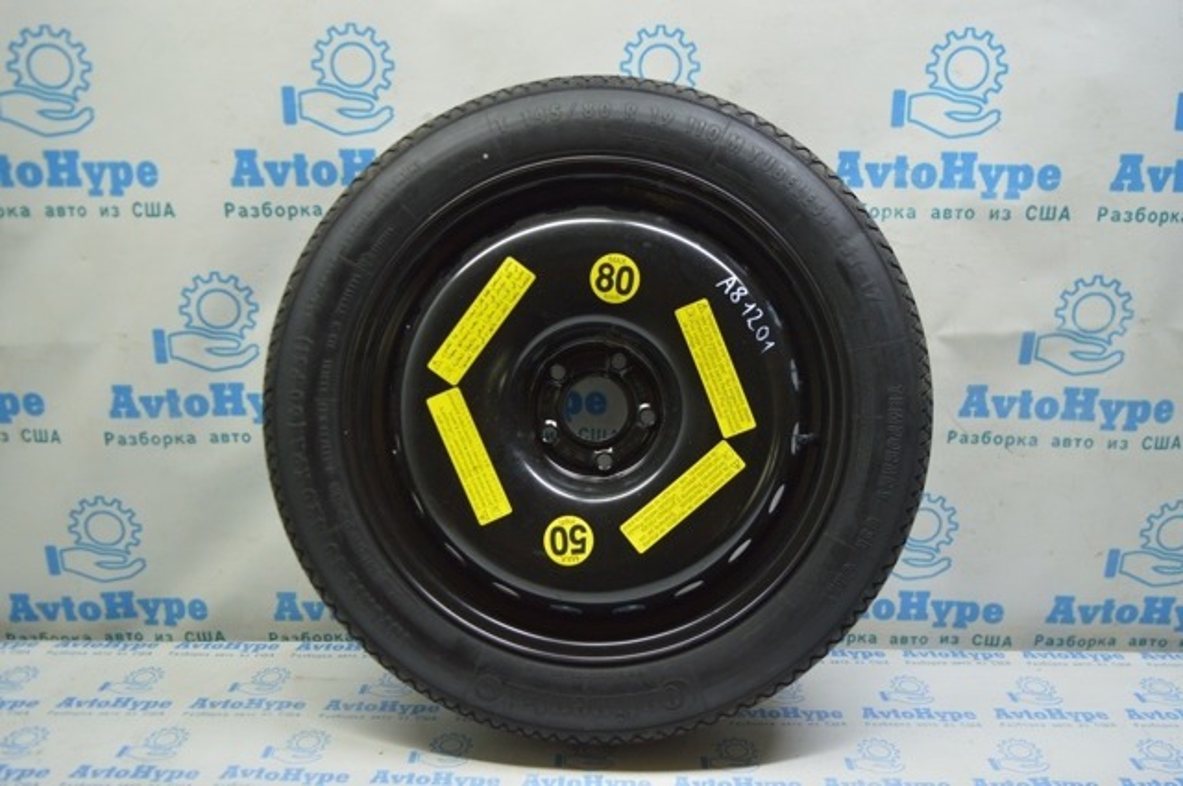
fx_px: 985
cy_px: 393
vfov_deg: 43.5
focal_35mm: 30
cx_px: 592
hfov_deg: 62.0
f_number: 3.5
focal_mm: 20
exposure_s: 1/50
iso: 400
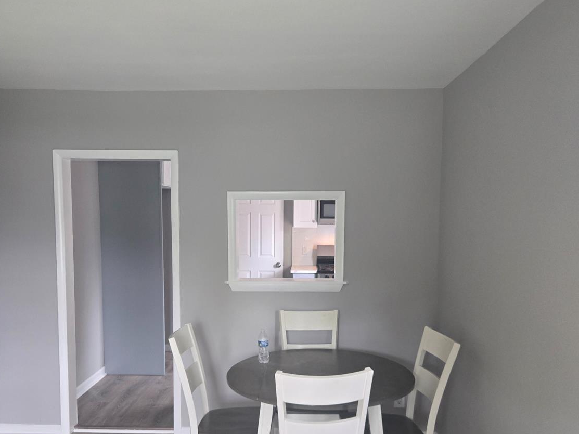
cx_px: 289
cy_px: 255
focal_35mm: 31
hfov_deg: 58.3
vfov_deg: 45.3
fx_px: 519
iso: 500
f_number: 1.8
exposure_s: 1/120
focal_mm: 5.4
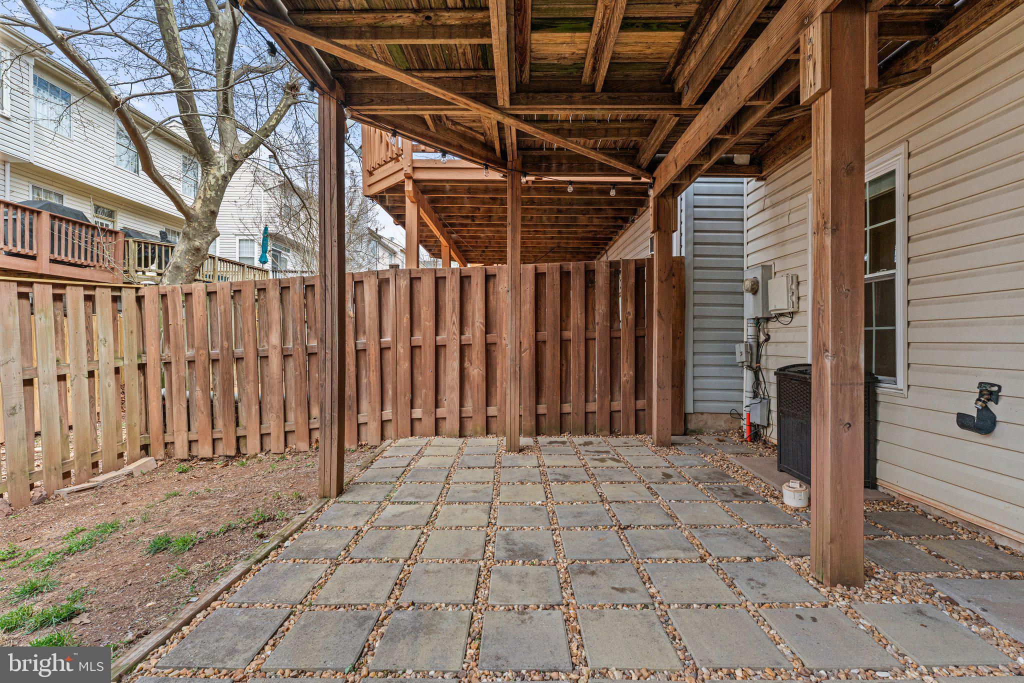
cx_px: 512
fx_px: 432
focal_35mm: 15
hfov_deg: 99.6
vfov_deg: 76.6
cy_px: 342
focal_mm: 15.2
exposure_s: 1/200
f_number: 8
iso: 640
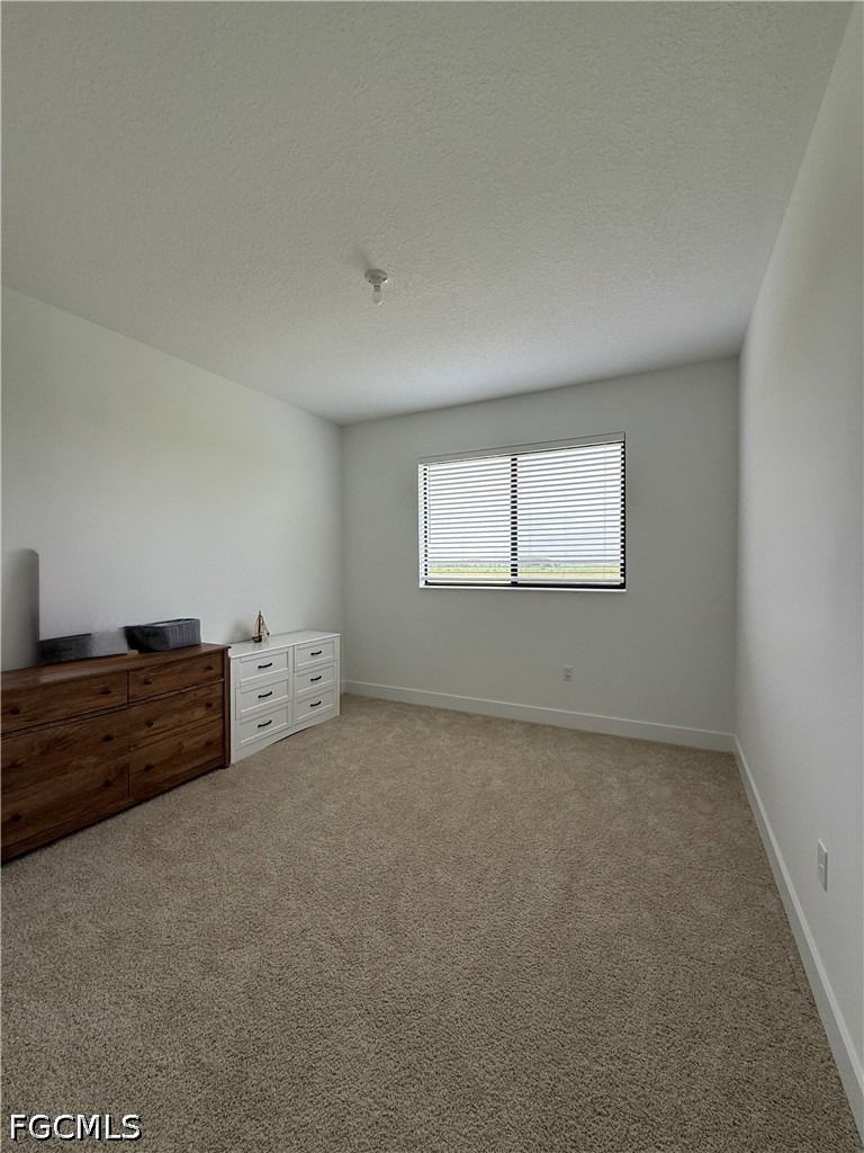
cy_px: 576
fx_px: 466
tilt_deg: -0.9
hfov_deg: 85.7
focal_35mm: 14
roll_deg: -0.5
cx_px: 432
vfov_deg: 102.1
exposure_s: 1/116
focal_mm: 2.22
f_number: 2.2
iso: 64
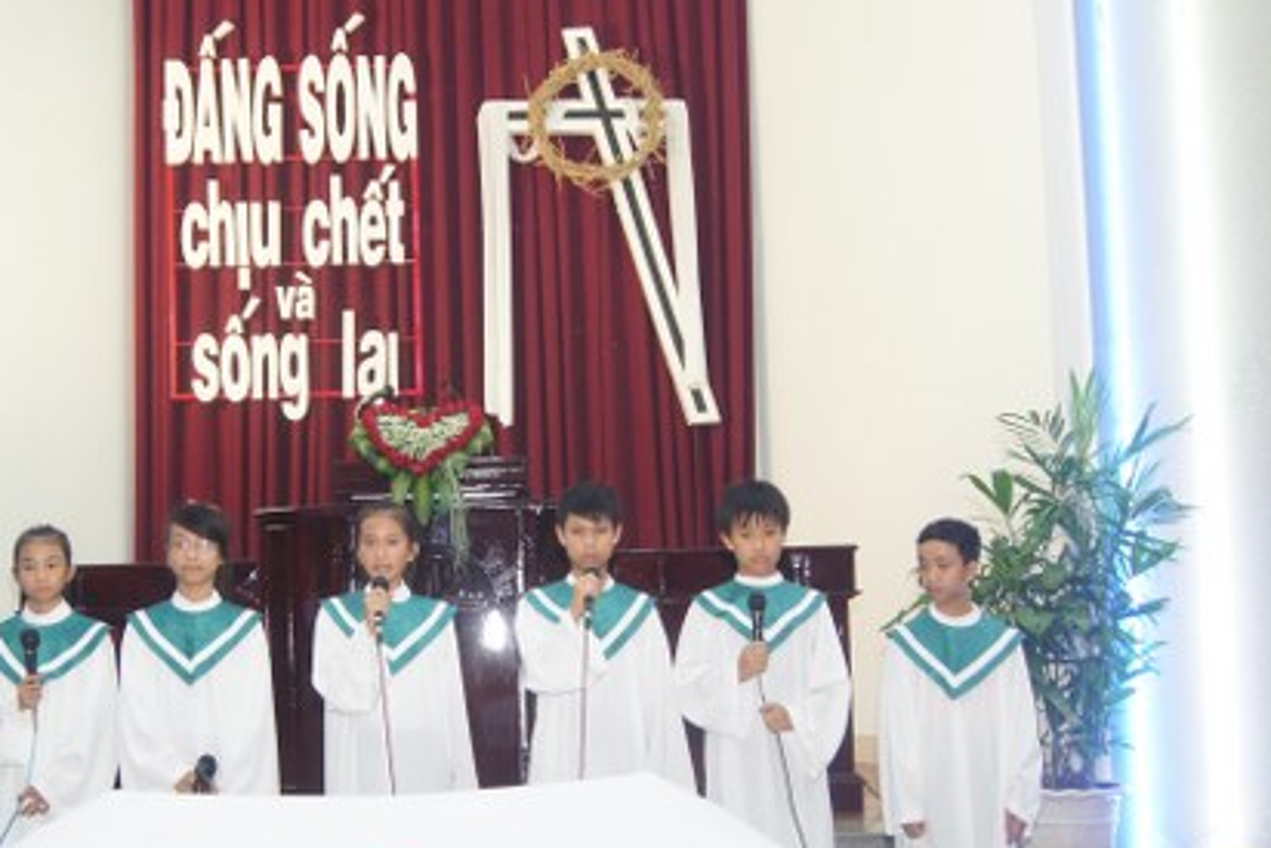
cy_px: 558
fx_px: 1554
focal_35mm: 44
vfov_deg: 30.3
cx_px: 478
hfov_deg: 44.1
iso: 800
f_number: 4
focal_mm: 22
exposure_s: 1/30
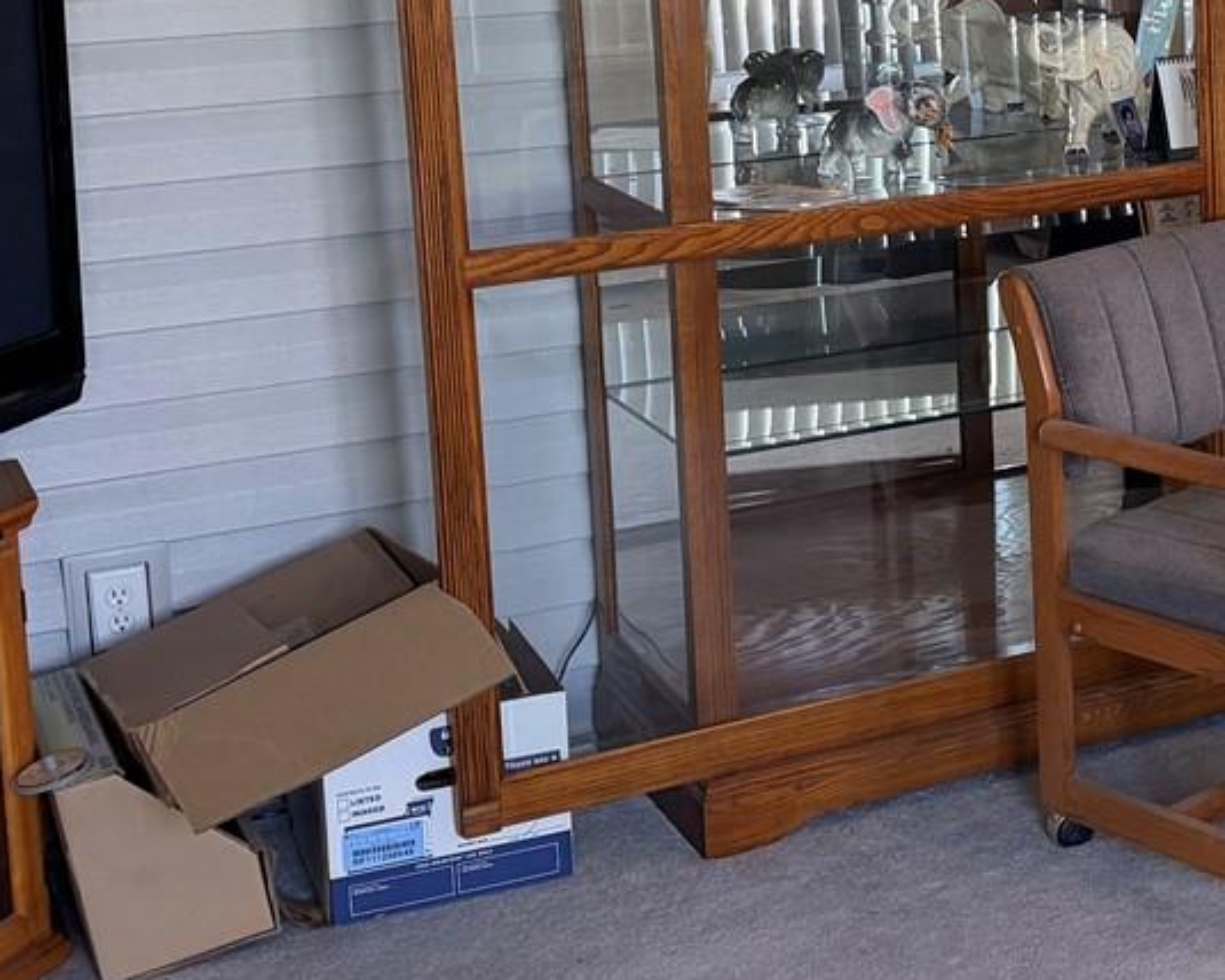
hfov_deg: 25.4
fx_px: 2538
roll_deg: +1.4
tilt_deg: -8.3
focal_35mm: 70
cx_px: 1301
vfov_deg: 21.4
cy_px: 103
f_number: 1.78
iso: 200
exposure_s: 1/125
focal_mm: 6.76
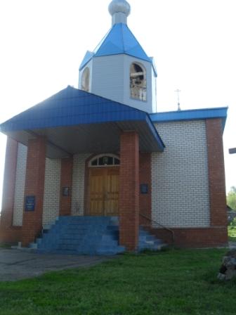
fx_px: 318
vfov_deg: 52.6
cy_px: 158
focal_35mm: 35
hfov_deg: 40.7
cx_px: 118
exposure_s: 1/250
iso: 100
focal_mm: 6.3
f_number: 3.2
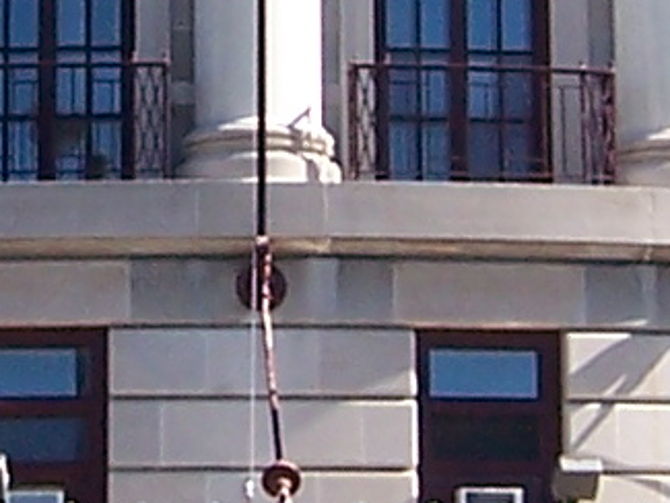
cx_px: 138
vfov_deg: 6.3
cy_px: -177
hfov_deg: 8.4
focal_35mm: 234
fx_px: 4531
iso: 80
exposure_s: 1/500
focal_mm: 5.5
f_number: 3.4
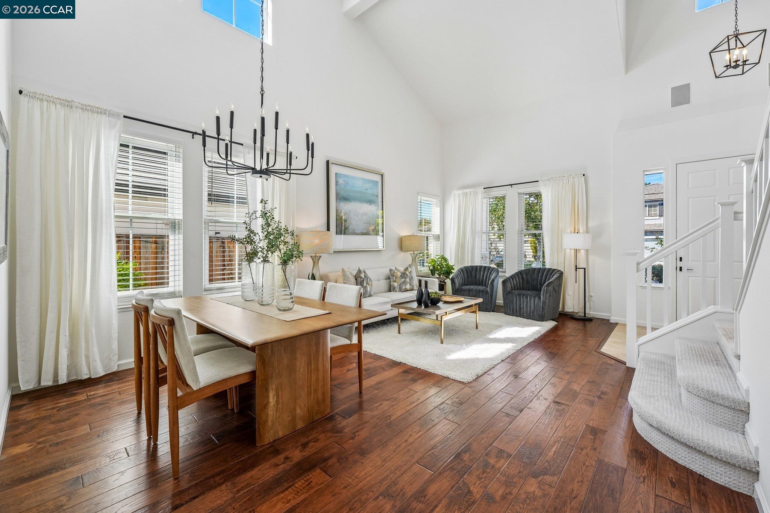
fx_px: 299
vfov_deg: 81.2
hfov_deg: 104.3
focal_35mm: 14
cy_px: 256
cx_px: 385
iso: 500
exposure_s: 1/80
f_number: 8
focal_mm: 14
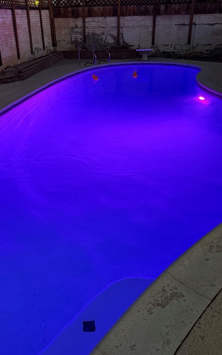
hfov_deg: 39.3
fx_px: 310
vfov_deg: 59.5
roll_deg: -0.5
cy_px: 195
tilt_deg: -26.2
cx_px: 91
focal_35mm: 32
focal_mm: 6.76
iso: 800
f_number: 1.78
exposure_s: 1/40
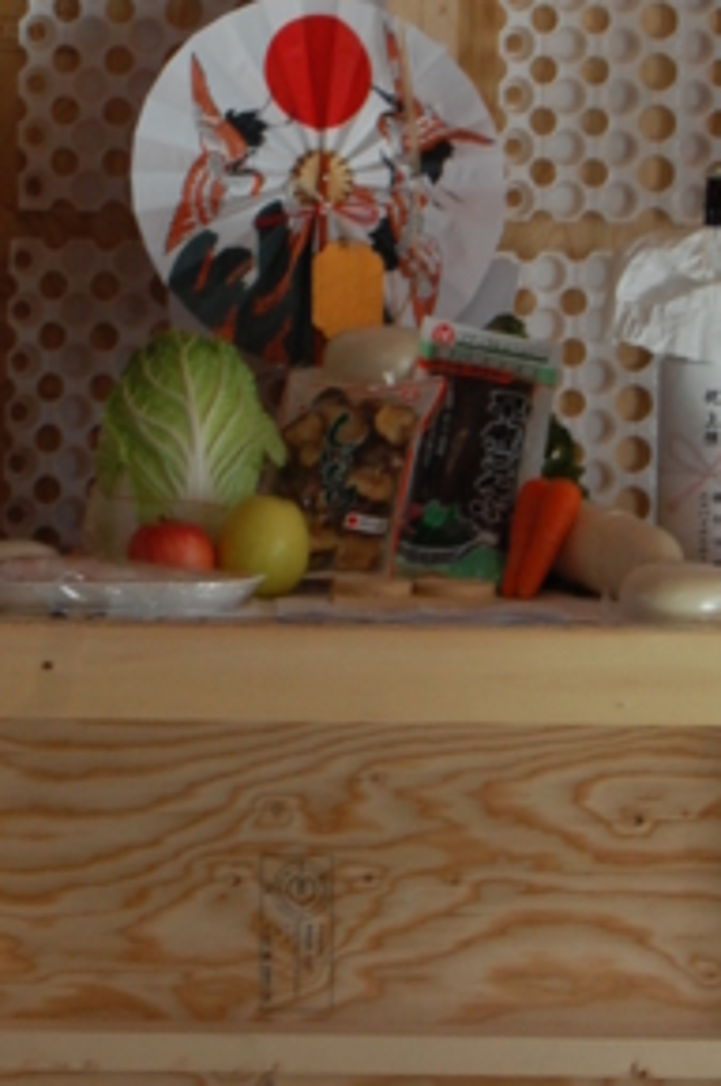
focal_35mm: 228
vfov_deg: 9.0
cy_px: 338
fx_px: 6877
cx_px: 364
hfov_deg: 6.0
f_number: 5.6
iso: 560
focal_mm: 55
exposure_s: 1/30
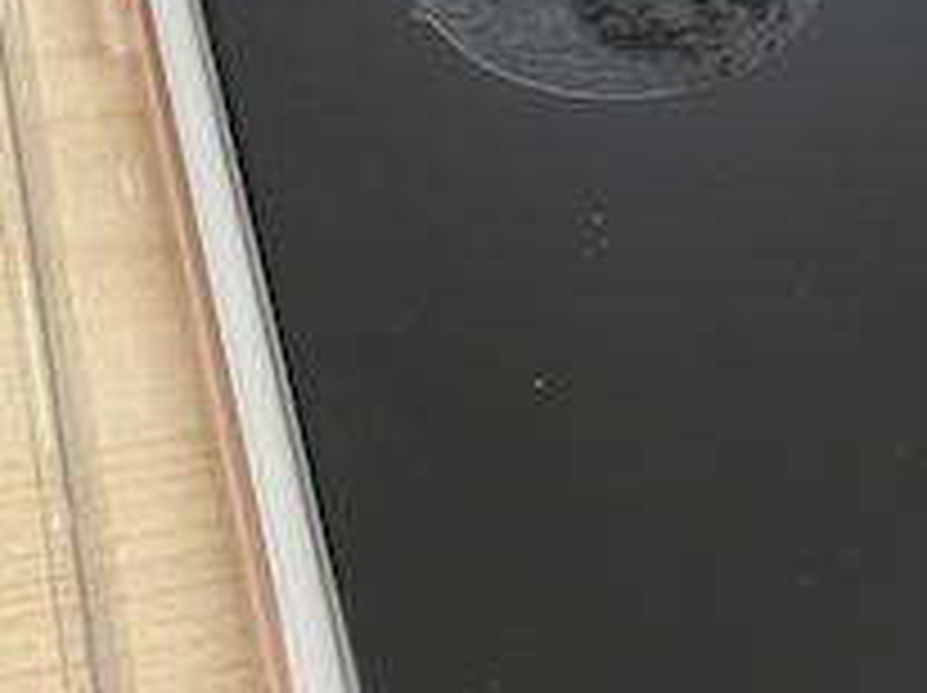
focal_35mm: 80
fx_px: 2140
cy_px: 425
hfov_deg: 23.9
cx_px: 803
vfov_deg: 18.4
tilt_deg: -53.0
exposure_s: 1/33
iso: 50
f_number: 2.2
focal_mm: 4.15
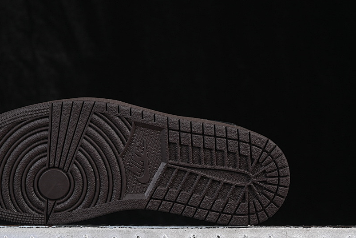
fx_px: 999
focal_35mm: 101
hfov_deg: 20.1
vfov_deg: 13.6
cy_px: 125
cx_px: 121
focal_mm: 50
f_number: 6.3
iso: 160
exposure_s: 1/60
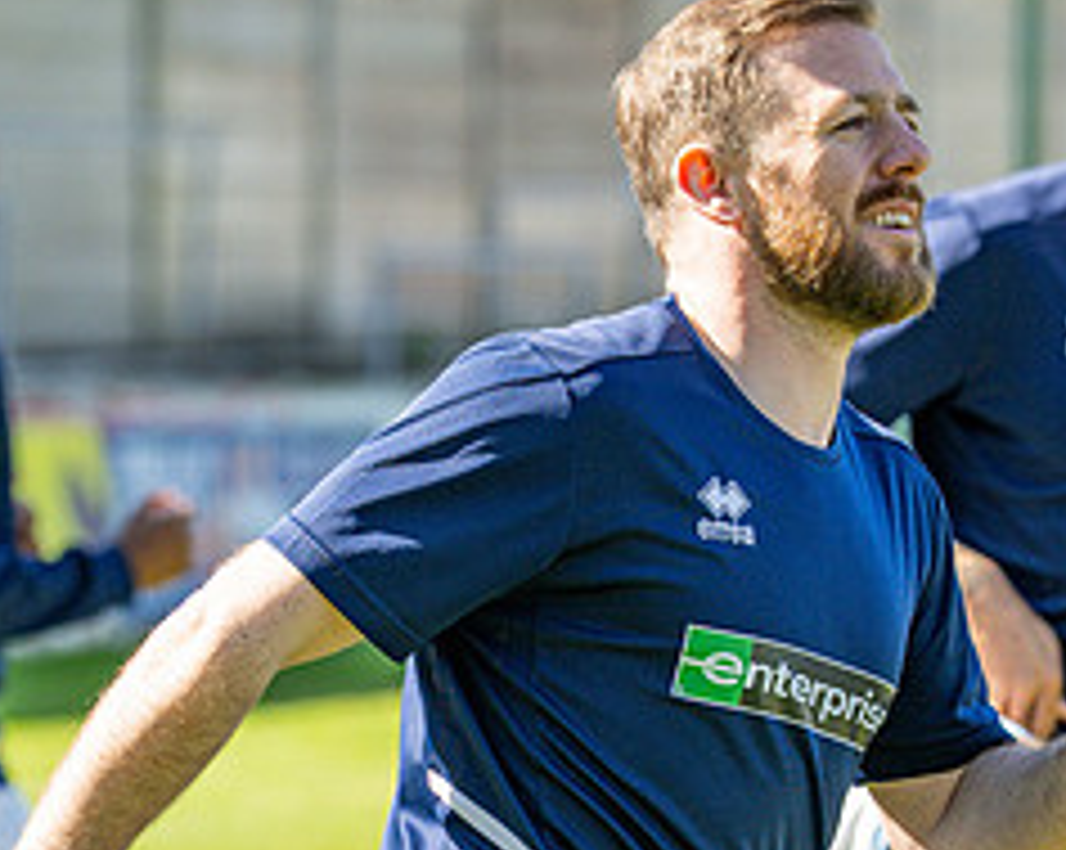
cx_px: 524
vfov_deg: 4.2
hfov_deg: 5.3
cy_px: 909
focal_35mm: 364
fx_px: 11470
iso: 200
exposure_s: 1/1250
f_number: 4
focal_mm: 135
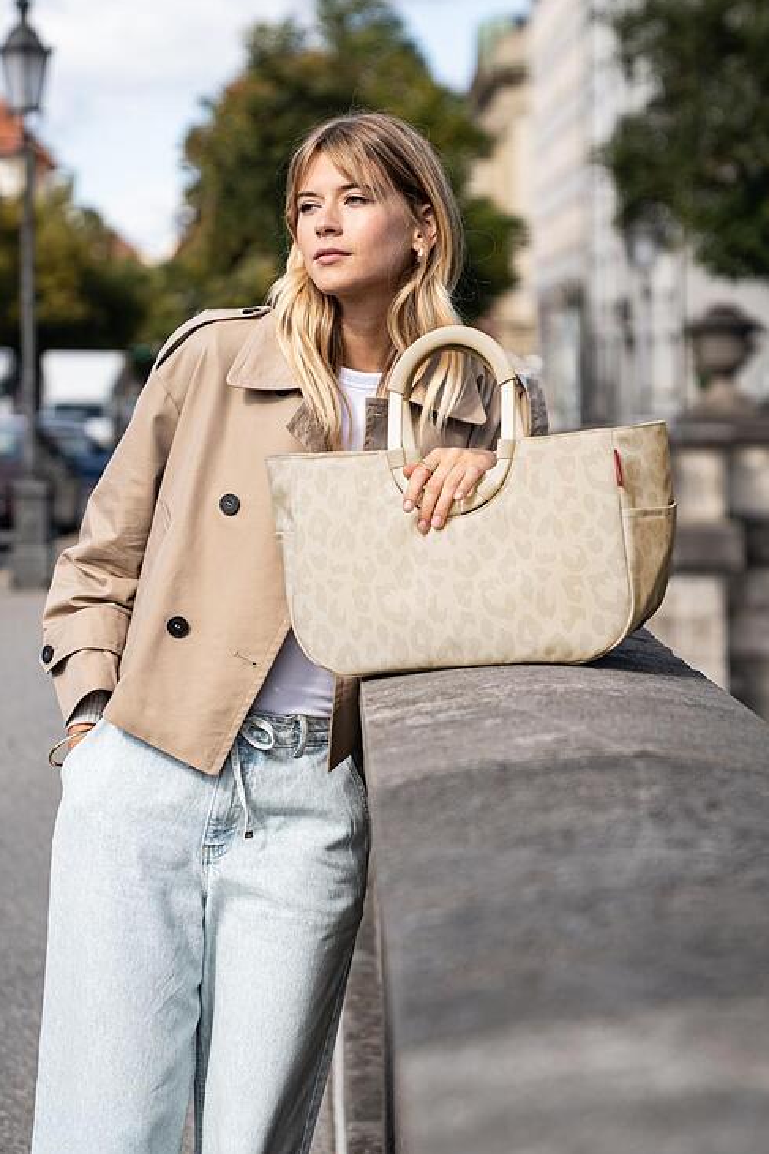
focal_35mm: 83
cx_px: 354
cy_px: 496
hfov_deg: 16.4
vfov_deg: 24.5
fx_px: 2661
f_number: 2.8
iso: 200
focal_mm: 70
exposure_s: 1/1600
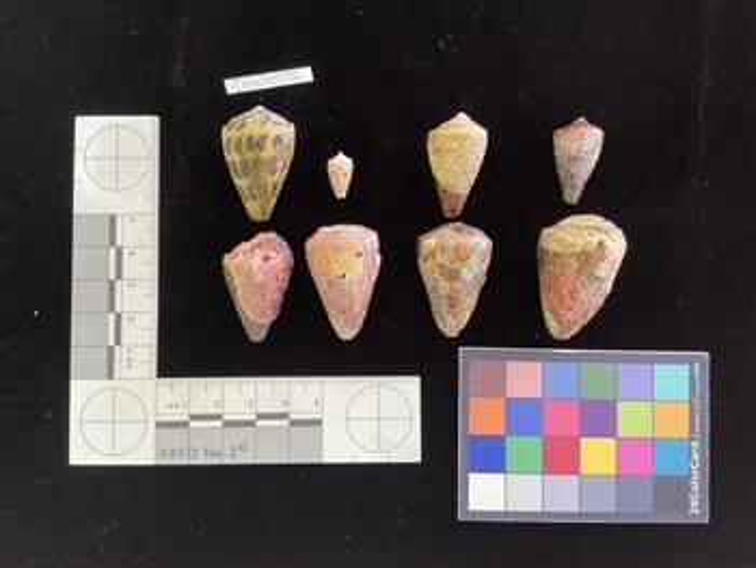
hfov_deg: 61.6
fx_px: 634
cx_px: 378
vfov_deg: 48.3
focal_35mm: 29
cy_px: 284
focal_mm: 3
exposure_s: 1/60
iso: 64
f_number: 1.8
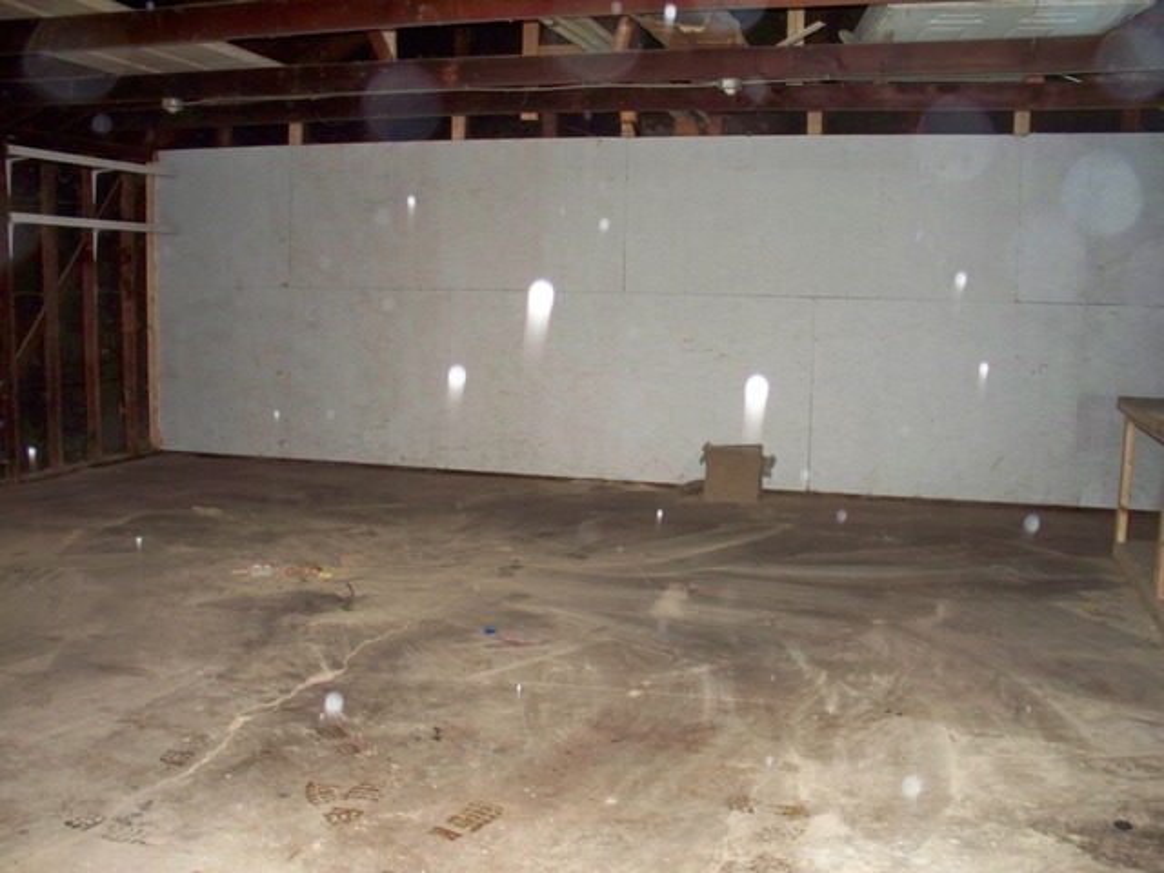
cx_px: 582
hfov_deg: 52.6
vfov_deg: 40.7
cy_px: 436
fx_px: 1177
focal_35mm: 35
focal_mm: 7.54
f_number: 2.8
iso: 200
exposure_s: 1/30
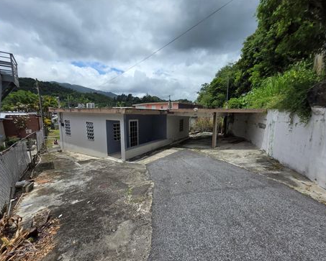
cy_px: 131
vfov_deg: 88.0
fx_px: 135
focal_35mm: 14
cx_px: 171
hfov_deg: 100.6
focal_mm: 2.2
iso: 40
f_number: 1.9
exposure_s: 1/2969
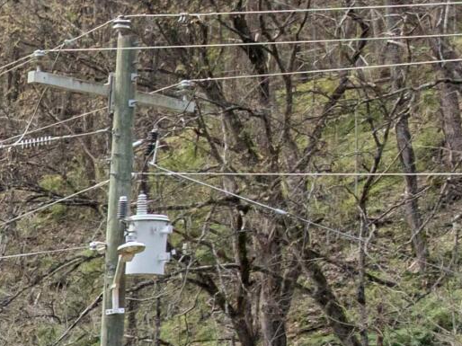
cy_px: 677
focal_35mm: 140
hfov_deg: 11.3
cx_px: -699
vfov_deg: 9.9
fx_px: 1868
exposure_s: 1/40
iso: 250
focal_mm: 12.29
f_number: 2.8
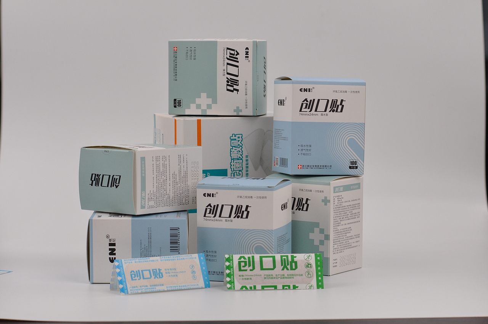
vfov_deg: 13.0
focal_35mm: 105
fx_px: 1422
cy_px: 162
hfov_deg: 19.5
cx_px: 244
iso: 400
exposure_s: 1/500
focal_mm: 70
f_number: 5.6
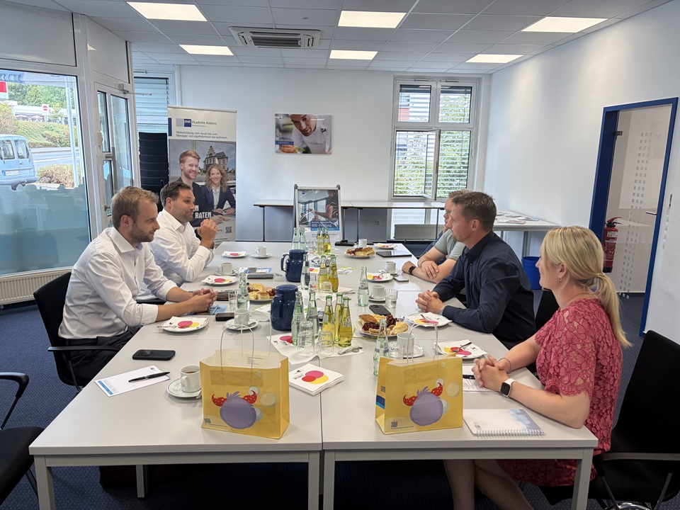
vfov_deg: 53.1
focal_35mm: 26
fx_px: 511
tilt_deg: -11.2
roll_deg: -0.7
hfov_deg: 67.3
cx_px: 340
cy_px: 255
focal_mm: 5.96
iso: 32
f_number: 1.6
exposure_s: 1/100
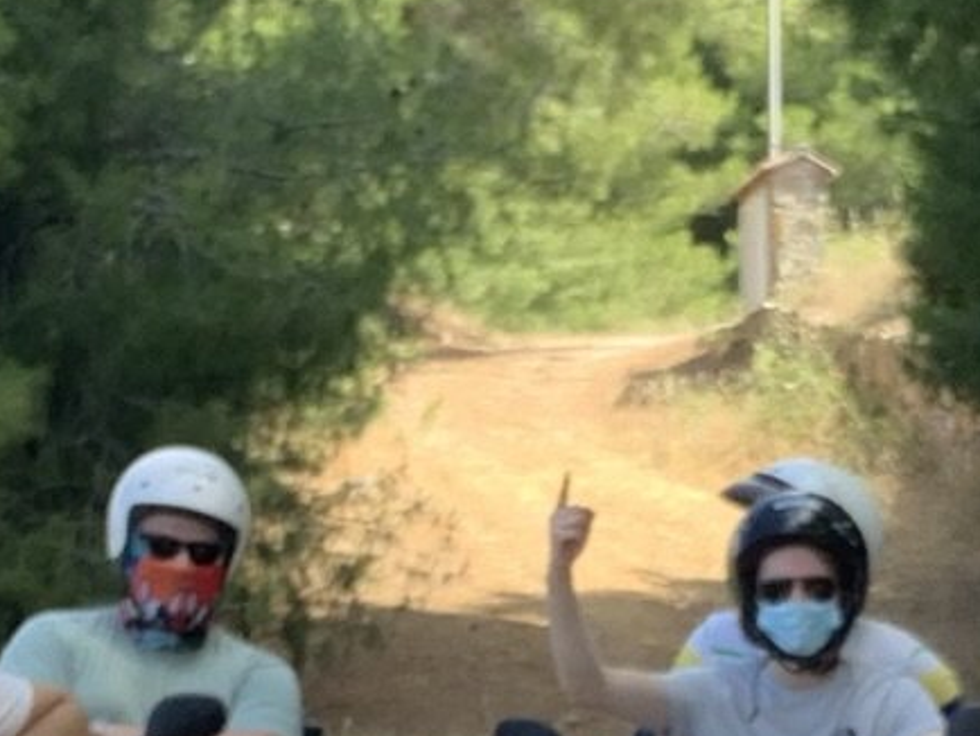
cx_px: 702
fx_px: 4277
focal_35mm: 151
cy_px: 910
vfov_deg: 9.7
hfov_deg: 13.0
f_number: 2.2
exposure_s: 1/122
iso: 20
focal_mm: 2.87
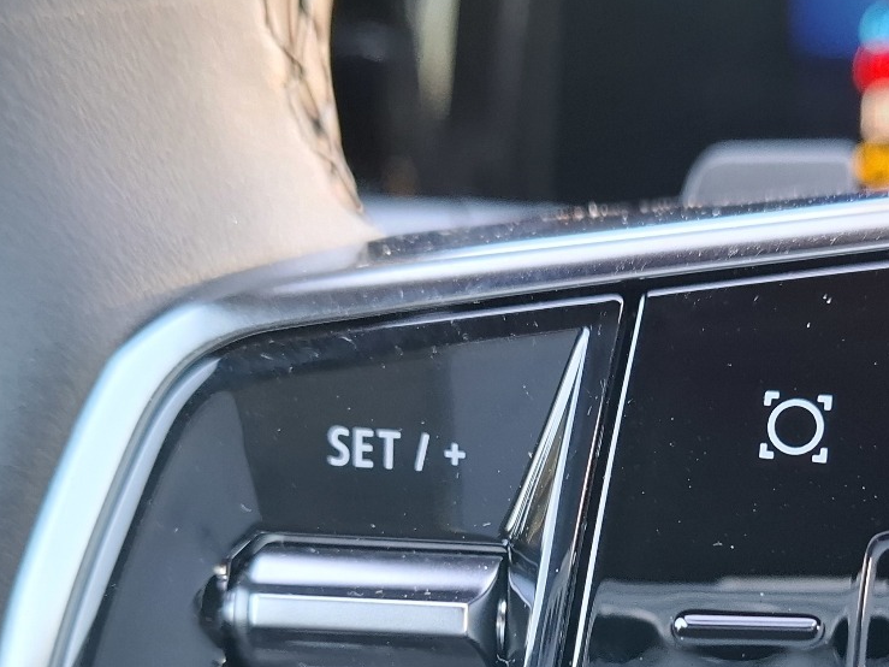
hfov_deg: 33.5
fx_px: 1438
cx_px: 688
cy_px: 681
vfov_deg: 24.8
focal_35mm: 56
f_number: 1.8
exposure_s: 1/50
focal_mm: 5.54
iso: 250
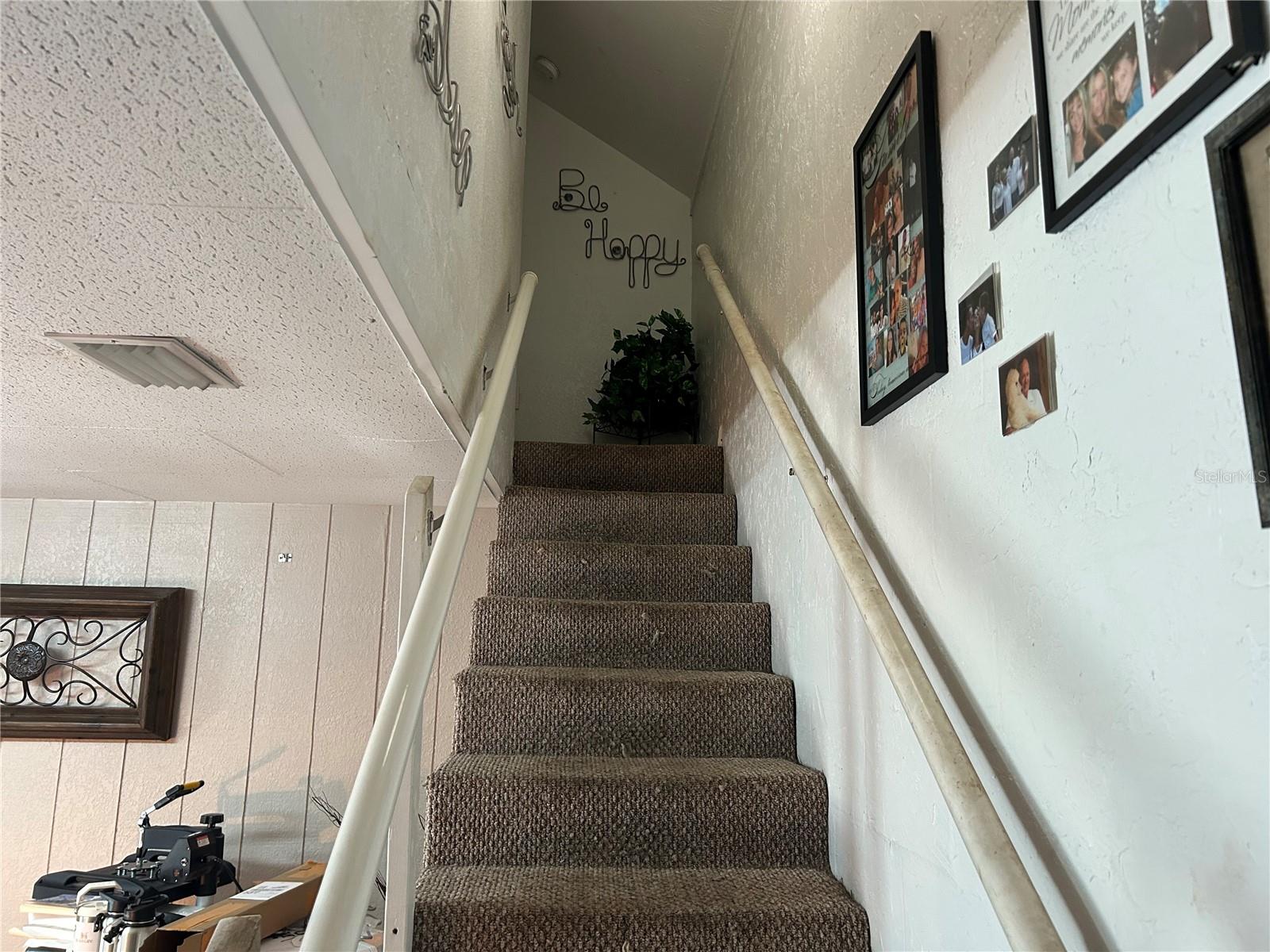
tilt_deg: +10.1
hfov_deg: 67.3
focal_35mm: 26
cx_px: 635
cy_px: 476
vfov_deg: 53.1
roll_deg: -1.8
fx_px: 954
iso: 200
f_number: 1.5
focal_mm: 5.7
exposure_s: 1/60
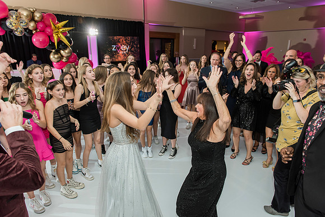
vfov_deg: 53.2
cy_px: 108
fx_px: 217
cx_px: 162
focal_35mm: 24
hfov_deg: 73.7
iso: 1000
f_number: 4
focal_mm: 24
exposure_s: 1/100
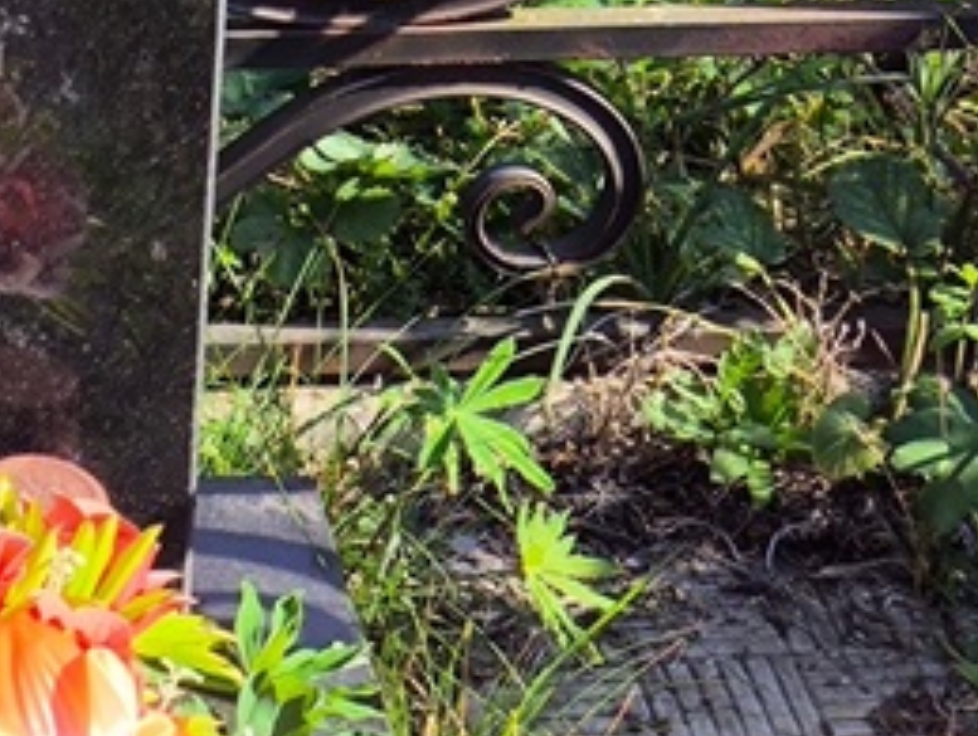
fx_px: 4357
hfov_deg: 12.2
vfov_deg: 9.5
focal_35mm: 154
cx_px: -497
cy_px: -249
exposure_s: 1/877
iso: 50
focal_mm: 4.71
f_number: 1.7
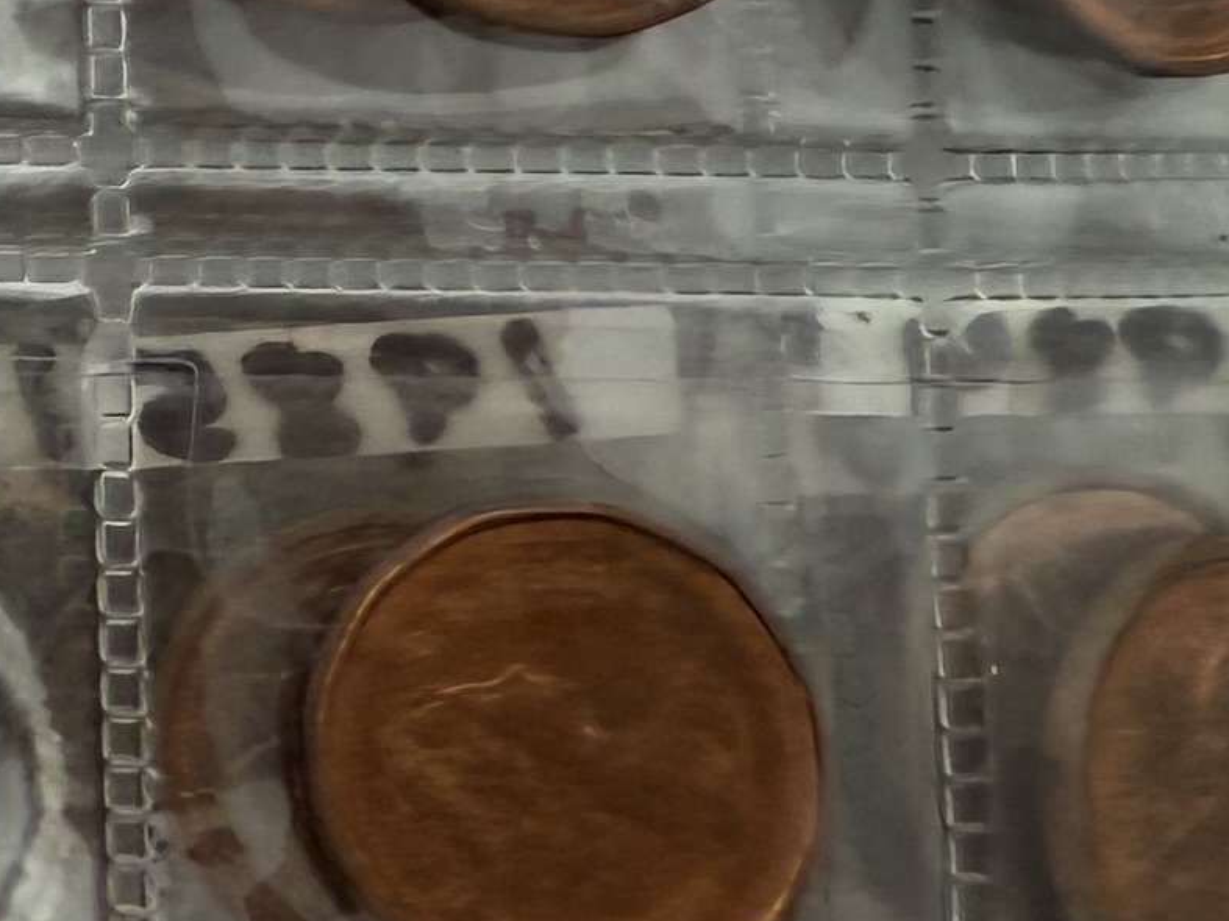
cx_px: -968
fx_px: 4366
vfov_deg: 11.5
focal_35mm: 123
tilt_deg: -81.2
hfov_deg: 14.2
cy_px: -476
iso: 40
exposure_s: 1/277
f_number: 2.2
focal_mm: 2.22
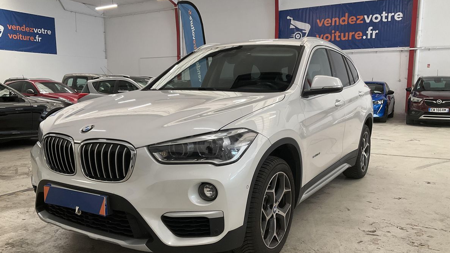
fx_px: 382
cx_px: 227
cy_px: 149
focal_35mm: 32
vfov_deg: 36.6
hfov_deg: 61.0
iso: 50
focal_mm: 3
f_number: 1.8
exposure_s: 1/50
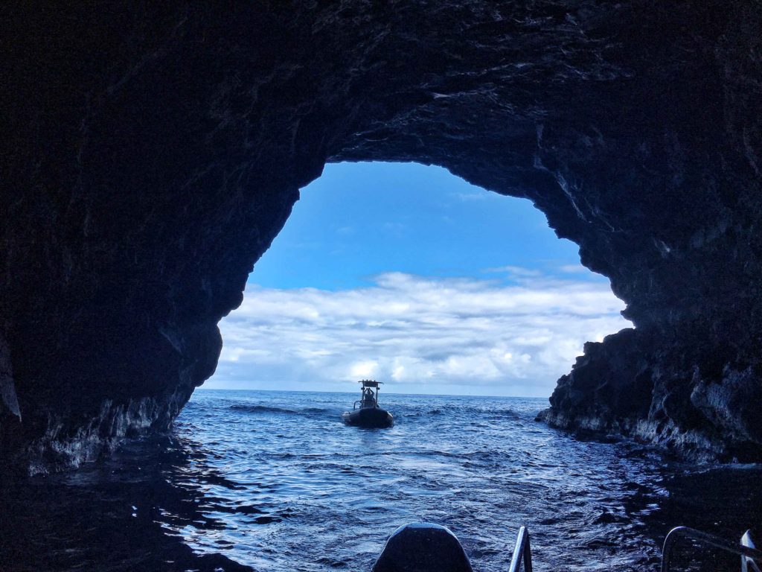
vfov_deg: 48.2
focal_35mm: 29
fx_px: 638
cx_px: 381
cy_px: 286
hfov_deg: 61.7
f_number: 2.2
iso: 25
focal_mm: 4.15
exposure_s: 1/1241
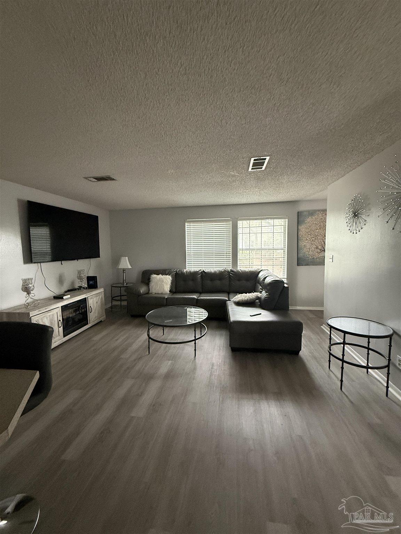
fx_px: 216
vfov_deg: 102.1
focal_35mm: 14
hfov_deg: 85.7
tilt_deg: -3.9
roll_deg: +1.1
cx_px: 200
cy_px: 267
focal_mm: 2.22
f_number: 2.2
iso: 500
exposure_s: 1/60
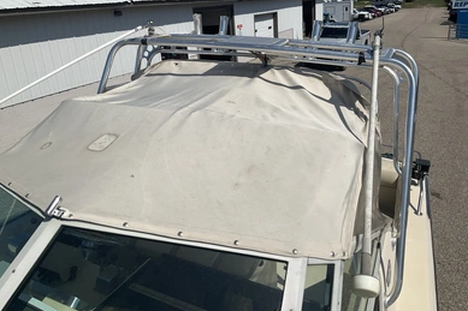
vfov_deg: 42.2
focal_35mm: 31
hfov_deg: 60.3
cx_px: 236
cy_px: 134
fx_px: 403
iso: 25
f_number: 1.8
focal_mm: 3
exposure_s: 1/6536
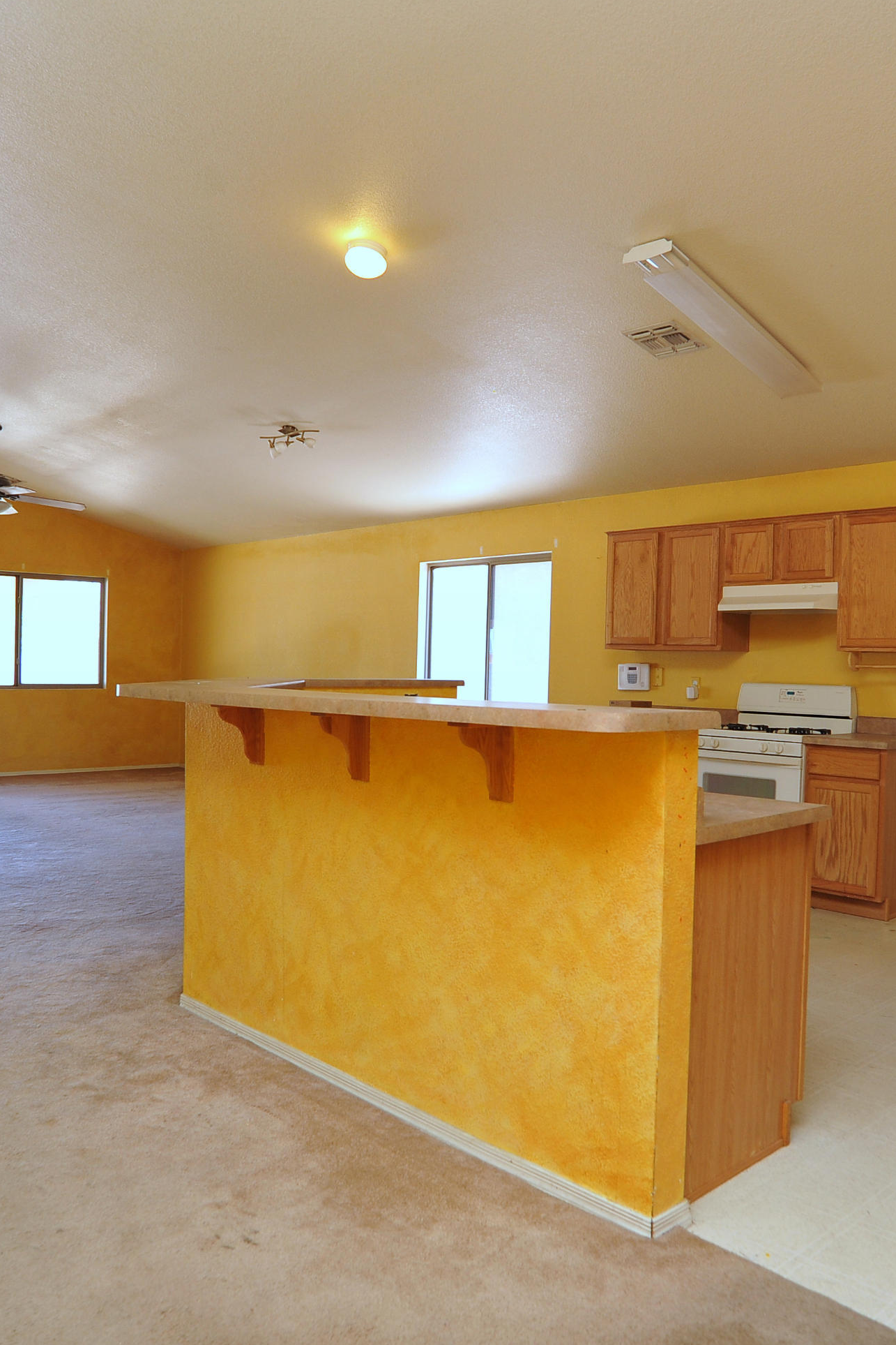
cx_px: 515
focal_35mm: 28
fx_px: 1045
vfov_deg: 65.5
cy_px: 670
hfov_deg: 46.3
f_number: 5
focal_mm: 18
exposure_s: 1/100
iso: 800
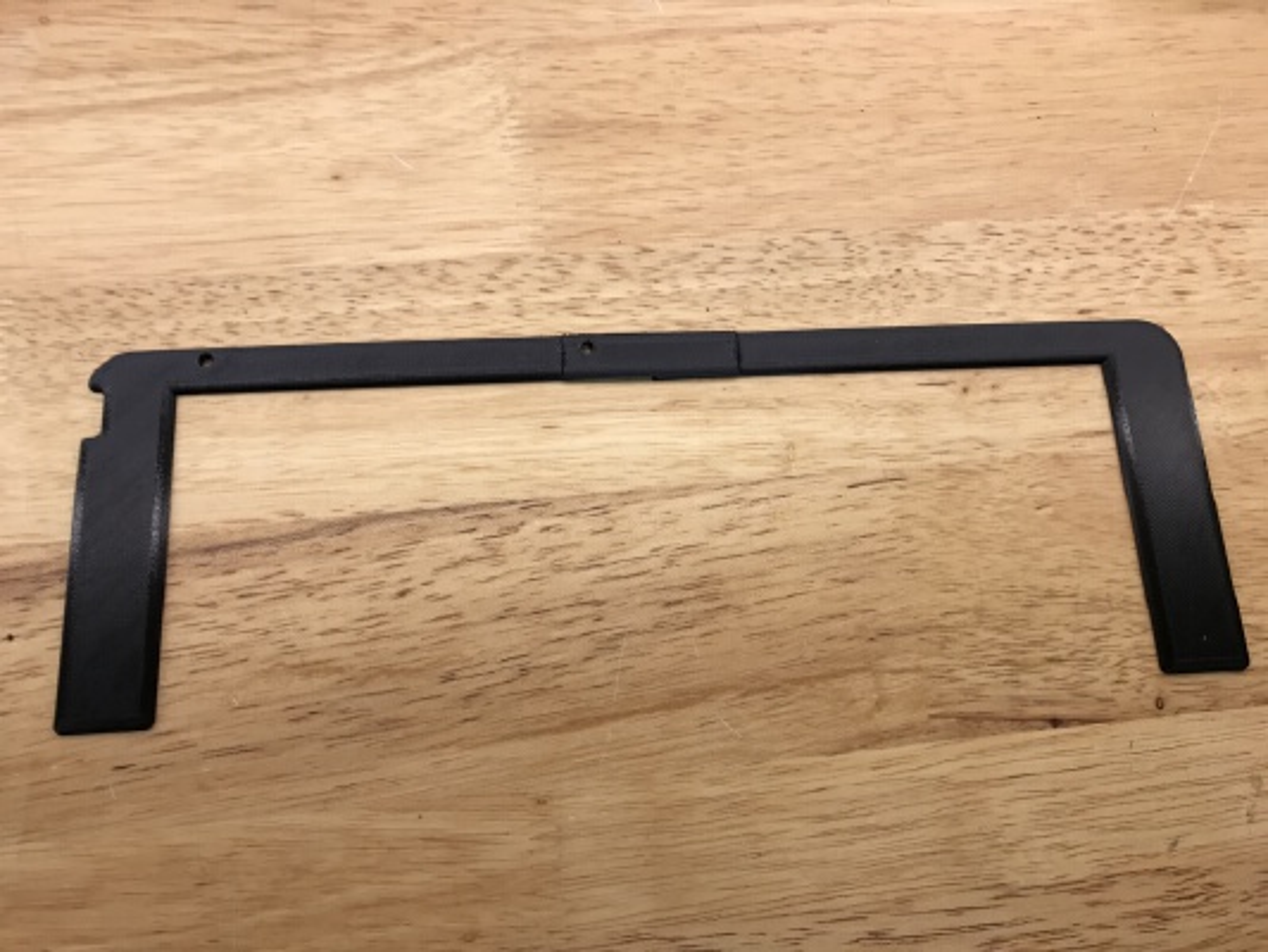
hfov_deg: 63.4
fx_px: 1026
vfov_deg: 49.8
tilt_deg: -73.3
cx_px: 634
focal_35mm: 28
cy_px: 476
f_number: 1.8
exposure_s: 1/60
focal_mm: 3.99
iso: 25
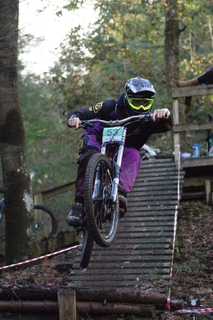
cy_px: 160
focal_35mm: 195
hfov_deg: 7.0
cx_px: 106
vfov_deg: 10.6
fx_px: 1733
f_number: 4
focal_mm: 130
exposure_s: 1/800
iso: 1600
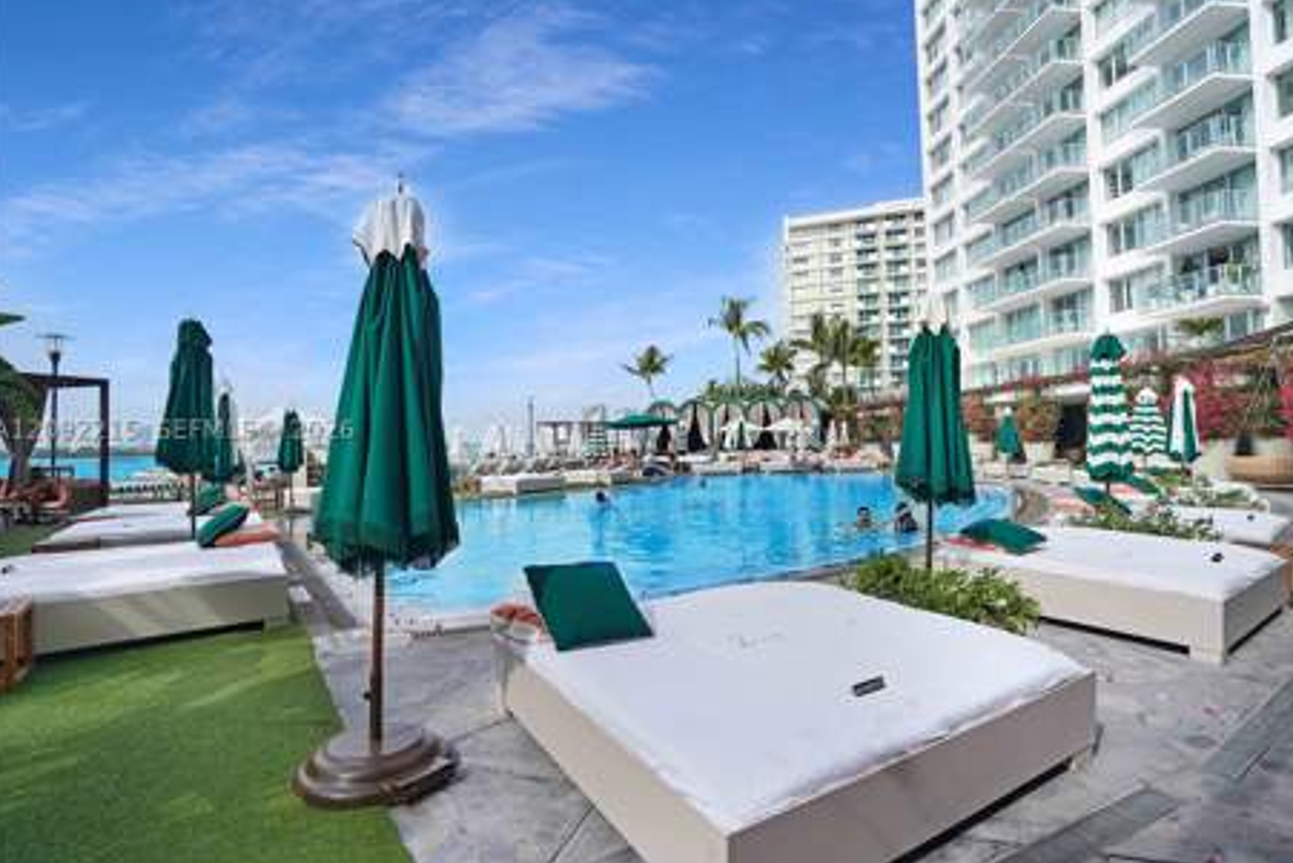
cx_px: 674
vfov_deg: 70.5
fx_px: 611
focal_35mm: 17
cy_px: 429
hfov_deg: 93.2
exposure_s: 1/500
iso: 100
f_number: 5
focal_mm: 16
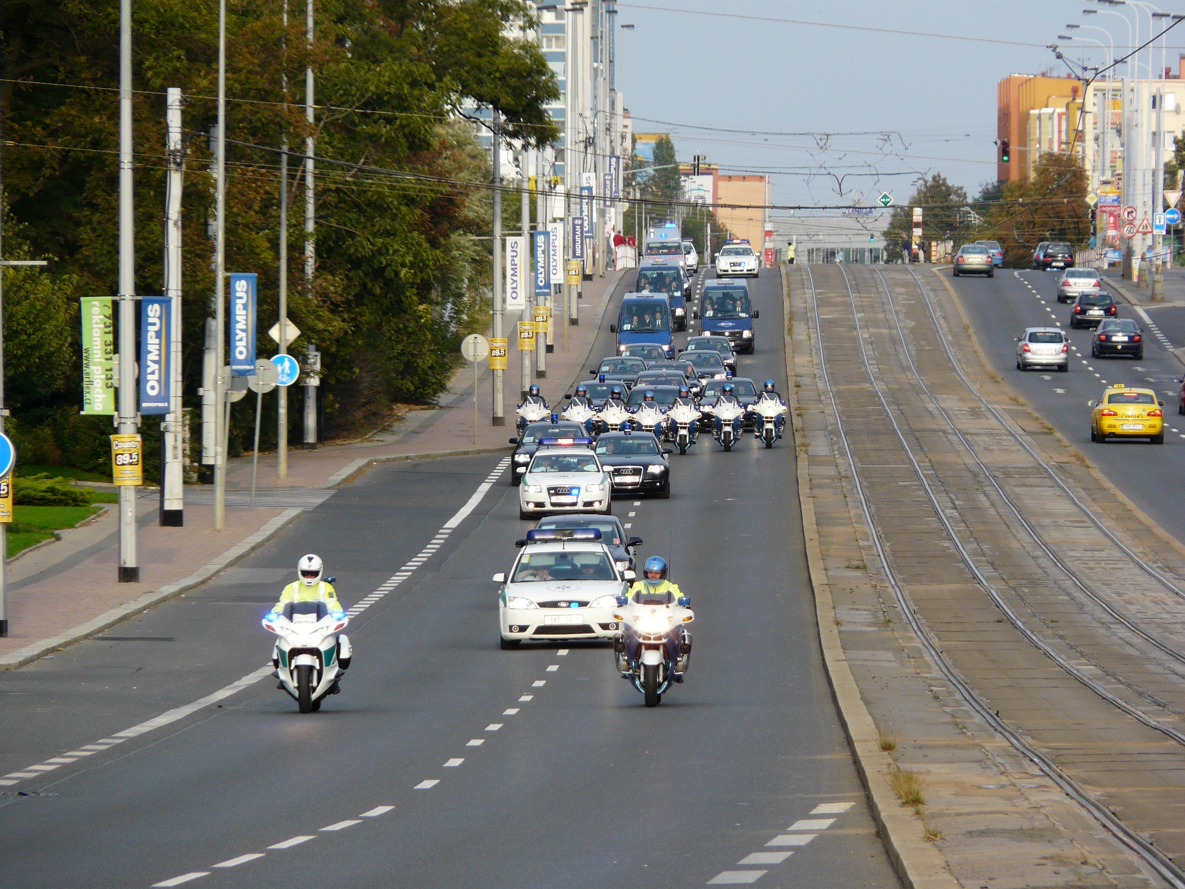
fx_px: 12598
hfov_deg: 5.4
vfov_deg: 4.0
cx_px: 592
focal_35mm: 368
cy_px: 444
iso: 100
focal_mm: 60.4
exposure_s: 1/250
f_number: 4
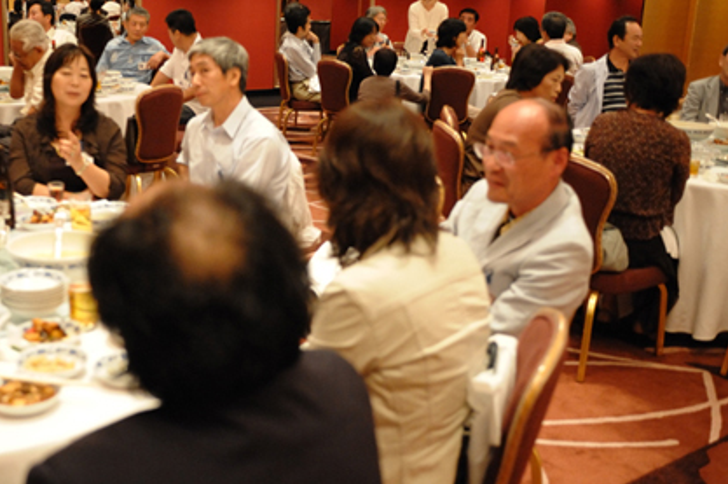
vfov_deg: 31.1
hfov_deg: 44.8
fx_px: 869
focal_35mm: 43
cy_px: 260
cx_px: 239
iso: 4500
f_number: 2.8
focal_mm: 28
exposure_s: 1/125
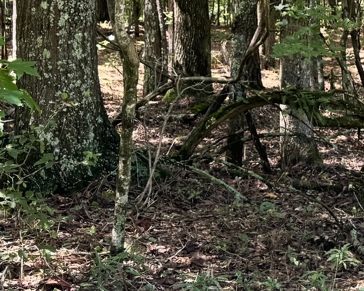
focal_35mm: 92
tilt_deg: -1.9
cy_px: -4
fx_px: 991
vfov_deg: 16.4
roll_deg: +0.3
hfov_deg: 18.1
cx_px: 574
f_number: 1.78
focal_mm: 6.76
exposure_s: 1/121
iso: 50
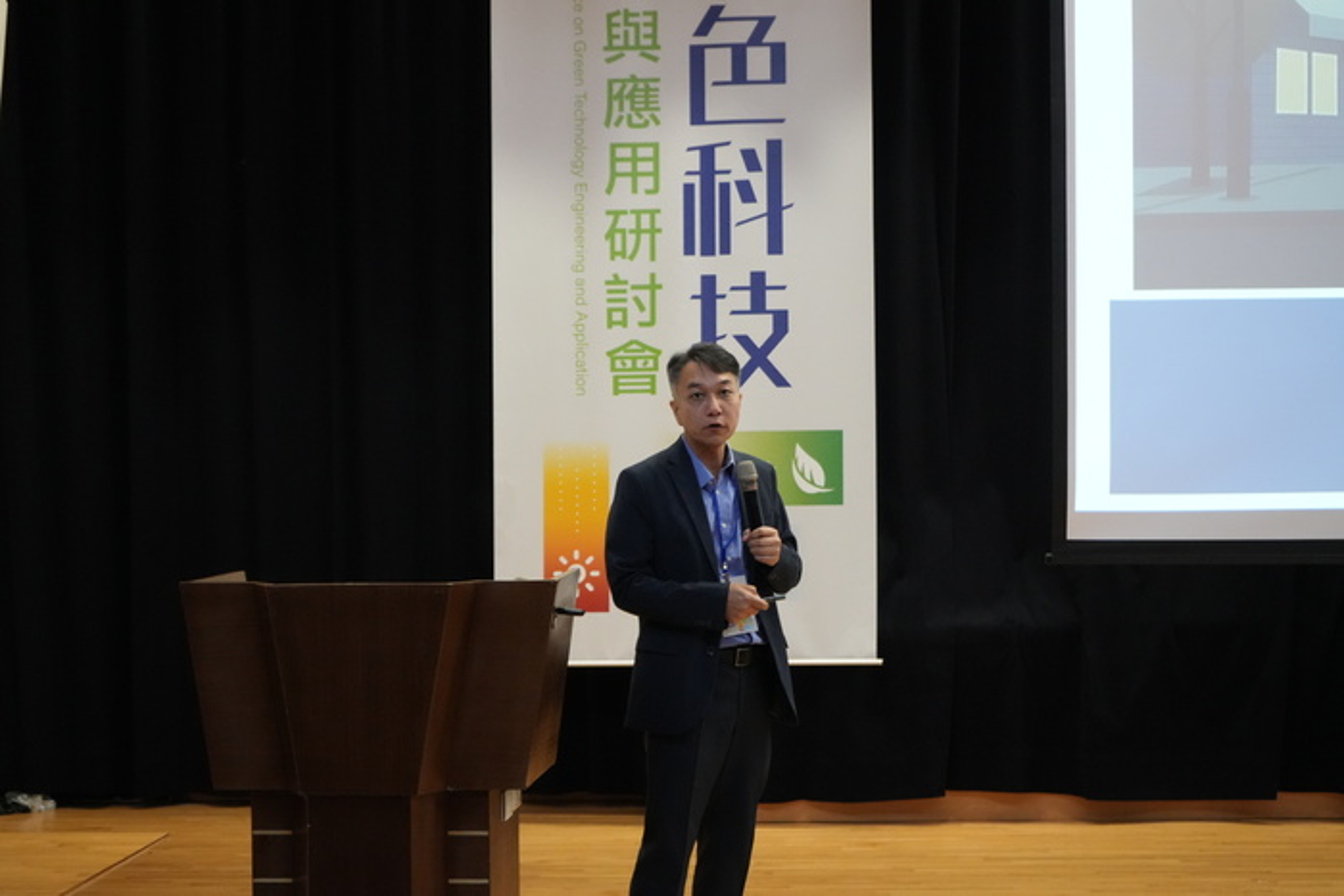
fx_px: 2614
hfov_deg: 28.8
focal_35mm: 70
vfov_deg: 19.5
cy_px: 448
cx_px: 672
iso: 8000
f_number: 5.6
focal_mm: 70
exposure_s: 1/80
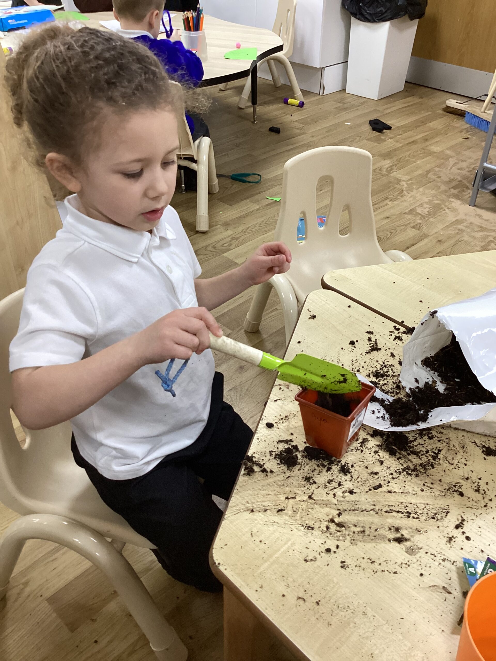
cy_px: 330
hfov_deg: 45.4
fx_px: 592
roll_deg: -1.1
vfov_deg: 58.4
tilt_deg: -38.1
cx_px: 248
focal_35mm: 31
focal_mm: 3.3
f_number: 2.4
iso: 200
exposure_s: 1/50
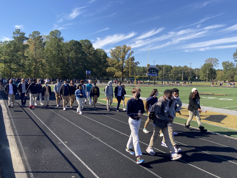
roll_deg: -1.8
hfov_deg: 63.4
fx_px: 192
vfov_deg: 49.7
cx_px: 118
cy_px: 89
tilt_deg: -1.0
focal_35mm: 28
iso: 20
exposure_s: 1/1215
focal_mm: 3.99
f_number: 1.8
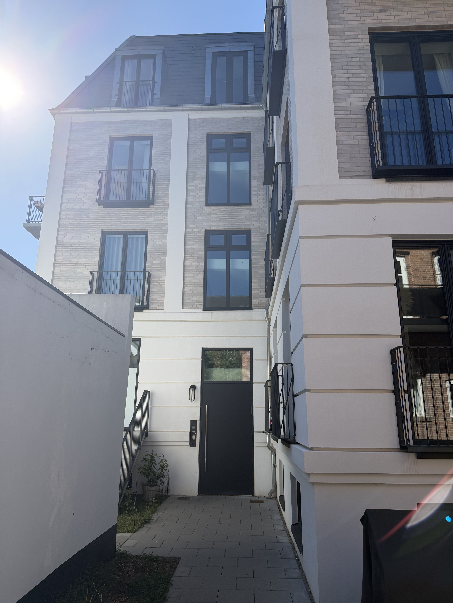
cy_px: 302
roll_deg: -1.3
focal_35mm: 24
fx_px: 419
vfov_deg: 71.6
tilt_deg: +14.8
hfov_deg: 56.8
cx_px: 226
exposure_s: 1/4673
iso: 100
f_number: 1.78
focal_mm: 6.76
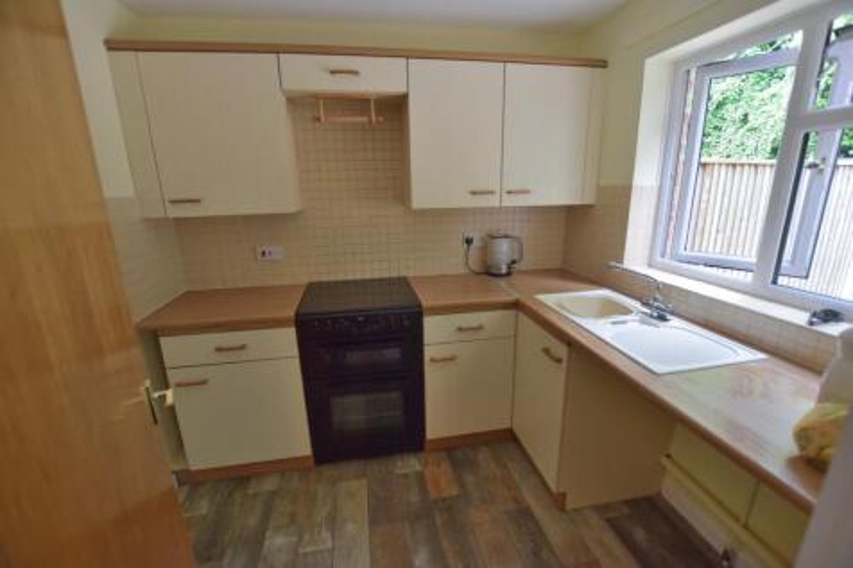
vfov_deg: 77.3
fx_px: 355
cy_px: 284
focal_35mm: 15
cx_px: 426
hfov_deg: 100.4
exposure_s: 1/60
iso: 1600
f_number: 3.5
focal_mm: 10
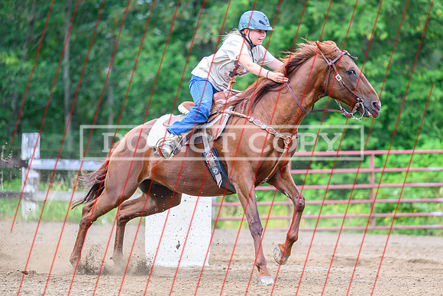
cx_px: 224
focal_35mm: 190
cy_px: 159
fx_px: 2341
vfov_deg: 7.2
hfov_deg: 10.8
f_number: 2.8
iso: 2000
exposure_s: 1/1600
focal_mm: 145
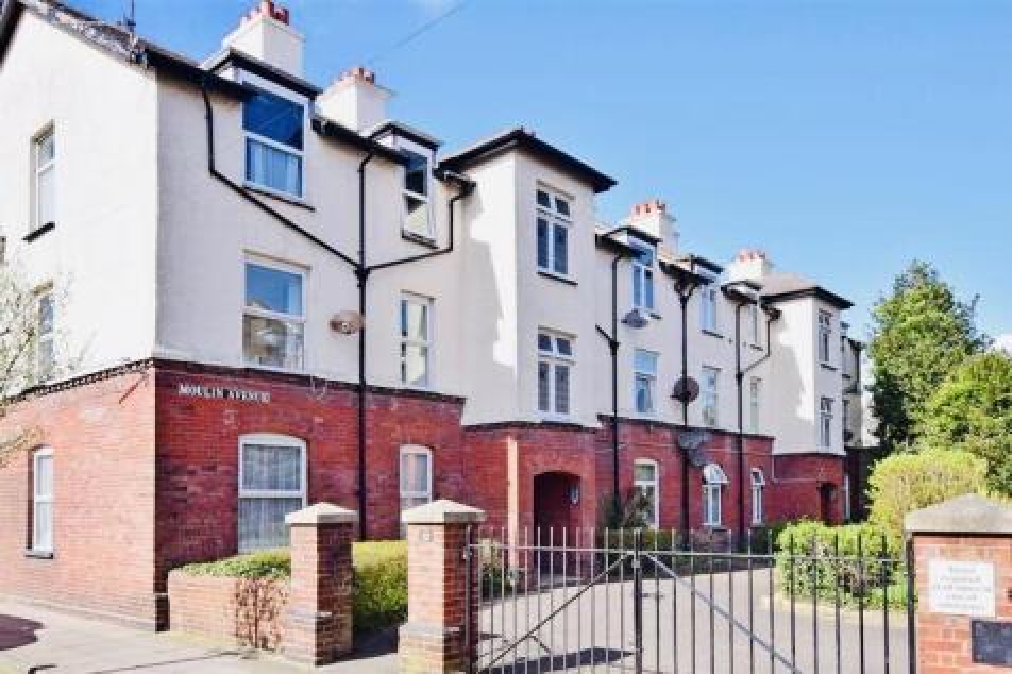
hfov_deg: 70.5
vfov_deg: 50.4
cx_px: 506
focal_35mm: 26
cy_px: 337
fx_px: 717
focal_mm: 17
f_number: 22
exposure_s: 1/250
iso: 400
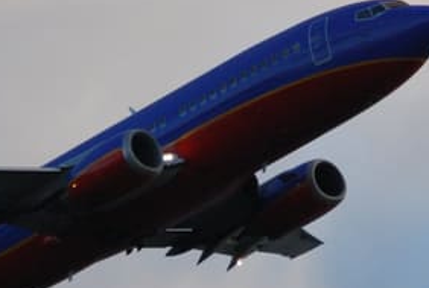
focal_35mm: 680
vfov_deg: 2.0
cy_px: 173
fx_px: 8116
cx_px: 56
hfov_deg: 3.0
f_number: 5.6
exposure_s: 1/500
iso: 560
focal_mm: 200
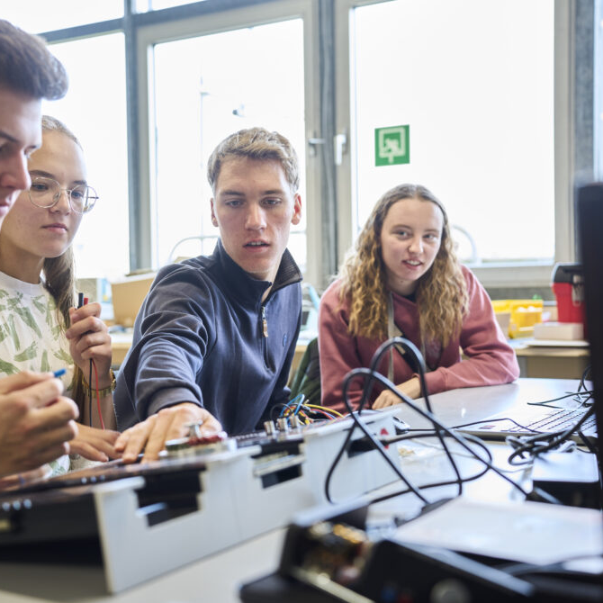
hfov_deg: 32.7
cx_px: 247
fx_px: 1025
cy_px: 300
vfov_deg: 32.8
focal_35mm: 52
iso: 400
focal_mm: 40
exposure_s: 1/100
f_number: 2.8
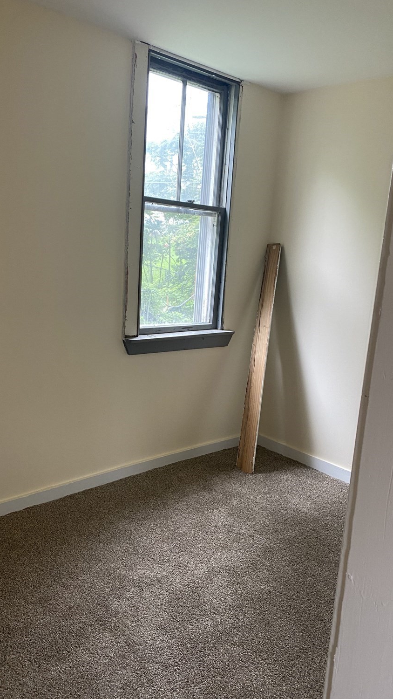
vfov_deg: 66.1
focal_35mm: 29
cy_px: 350
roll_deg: -3.8
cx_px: 177
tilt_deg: -10.7
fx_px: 537
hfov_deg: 40.1
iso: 125
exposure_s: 1/60
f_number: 1.8
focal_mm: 4.25
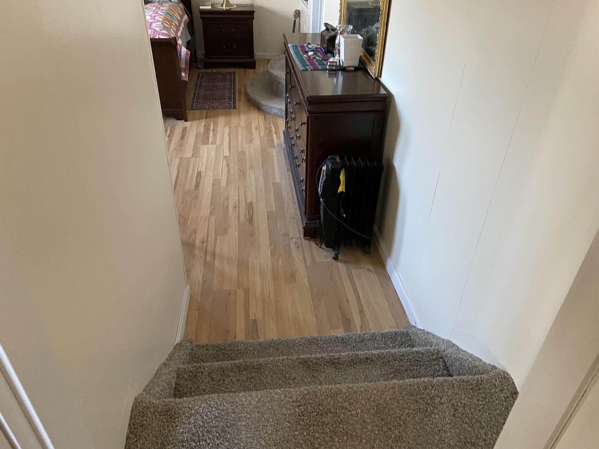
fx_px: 450
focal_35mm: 26
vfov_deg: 53.1
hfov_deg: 67.3
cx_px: 300
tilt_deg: -33.9
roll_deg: -1.0
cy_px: 224
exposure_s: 1/56
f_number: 1.8
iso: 500
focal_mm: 4.25
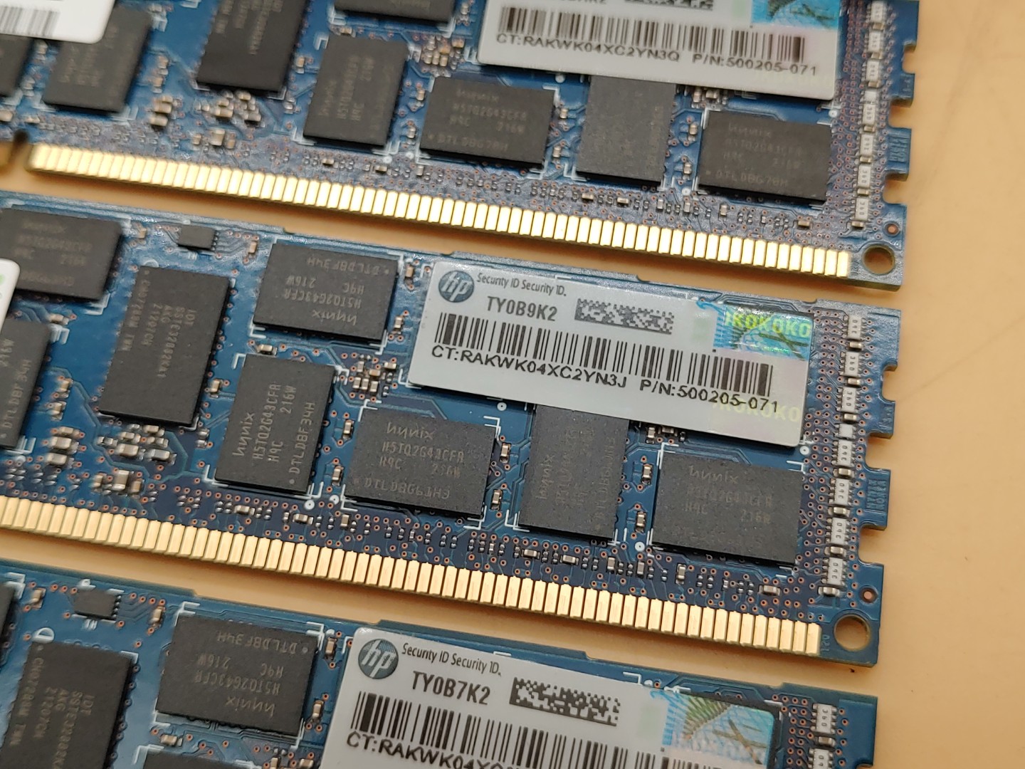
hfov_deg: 42.9
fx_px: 1303
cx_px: 512
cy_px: 384
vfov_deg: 32.9
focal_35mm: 44
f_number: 1.8
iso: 50
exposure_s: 1/123
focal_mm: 4.36
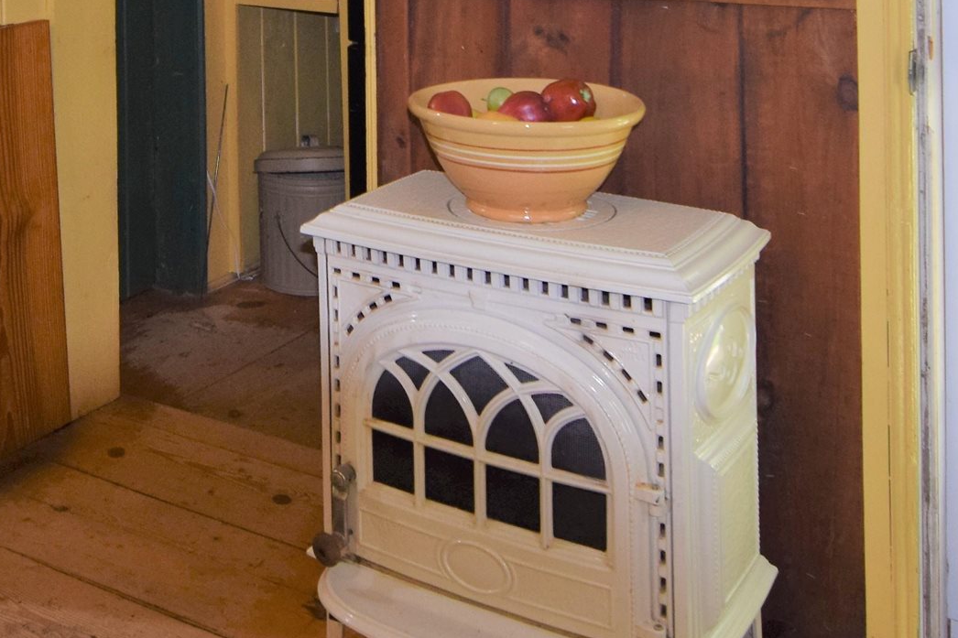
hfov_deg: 39.7
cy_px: -180
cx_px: 242
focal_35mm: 48
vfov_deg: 24.4
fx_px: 1290
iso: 450
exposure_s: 1/125
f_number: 5.6
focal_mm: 11
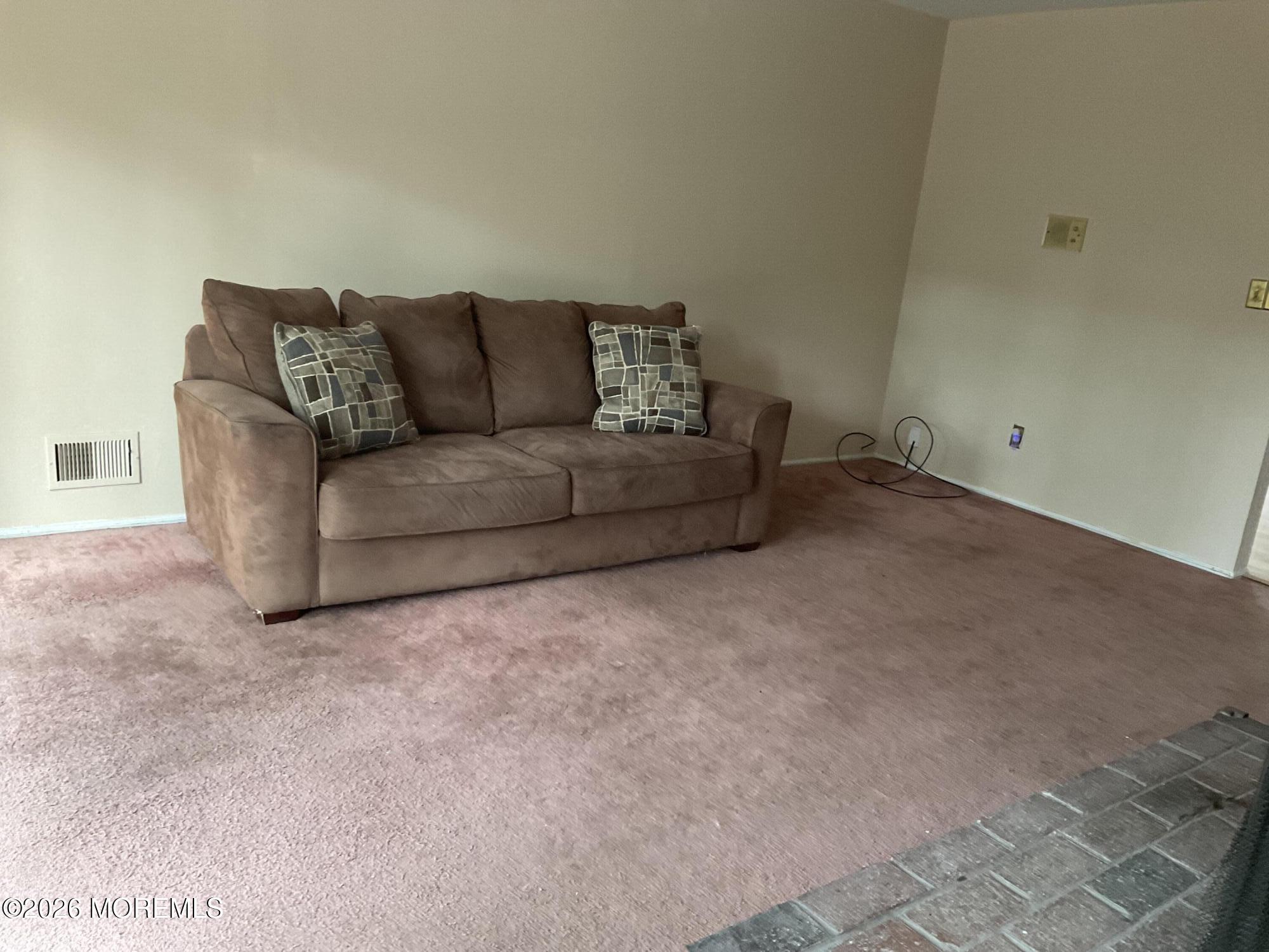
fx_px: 1063
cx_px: 634
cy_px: 476
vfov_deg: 48.2
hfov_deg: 61.7
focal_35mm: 29
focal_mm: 3
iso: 200
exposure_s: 1/60
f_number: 1.8
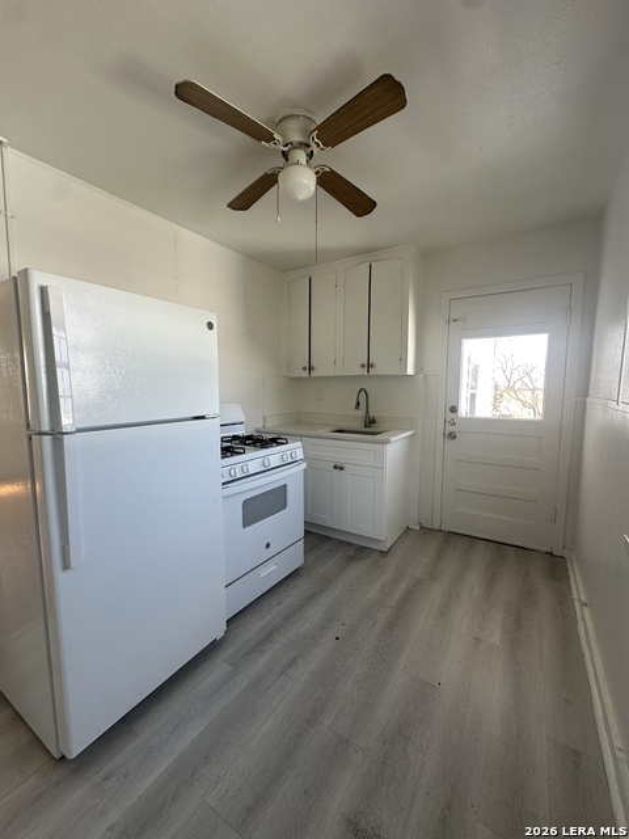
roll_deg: +0.1
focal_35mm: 14
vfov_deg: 102.1
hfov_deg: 85.7
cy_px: 420
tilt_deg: -4.7
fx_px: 339
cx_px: 314
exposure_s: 1/99
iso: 64
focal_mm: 2.22
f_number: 2.2
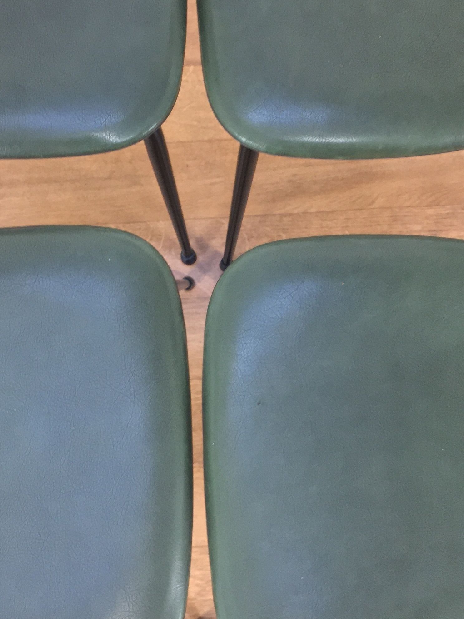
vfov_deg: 32.7
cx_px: 217
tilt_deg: -81.9
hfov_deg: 24.8
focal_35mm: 59
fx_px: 1055
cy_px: 266
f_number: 2.2
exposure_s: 1/33
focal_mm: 4.15
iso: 100
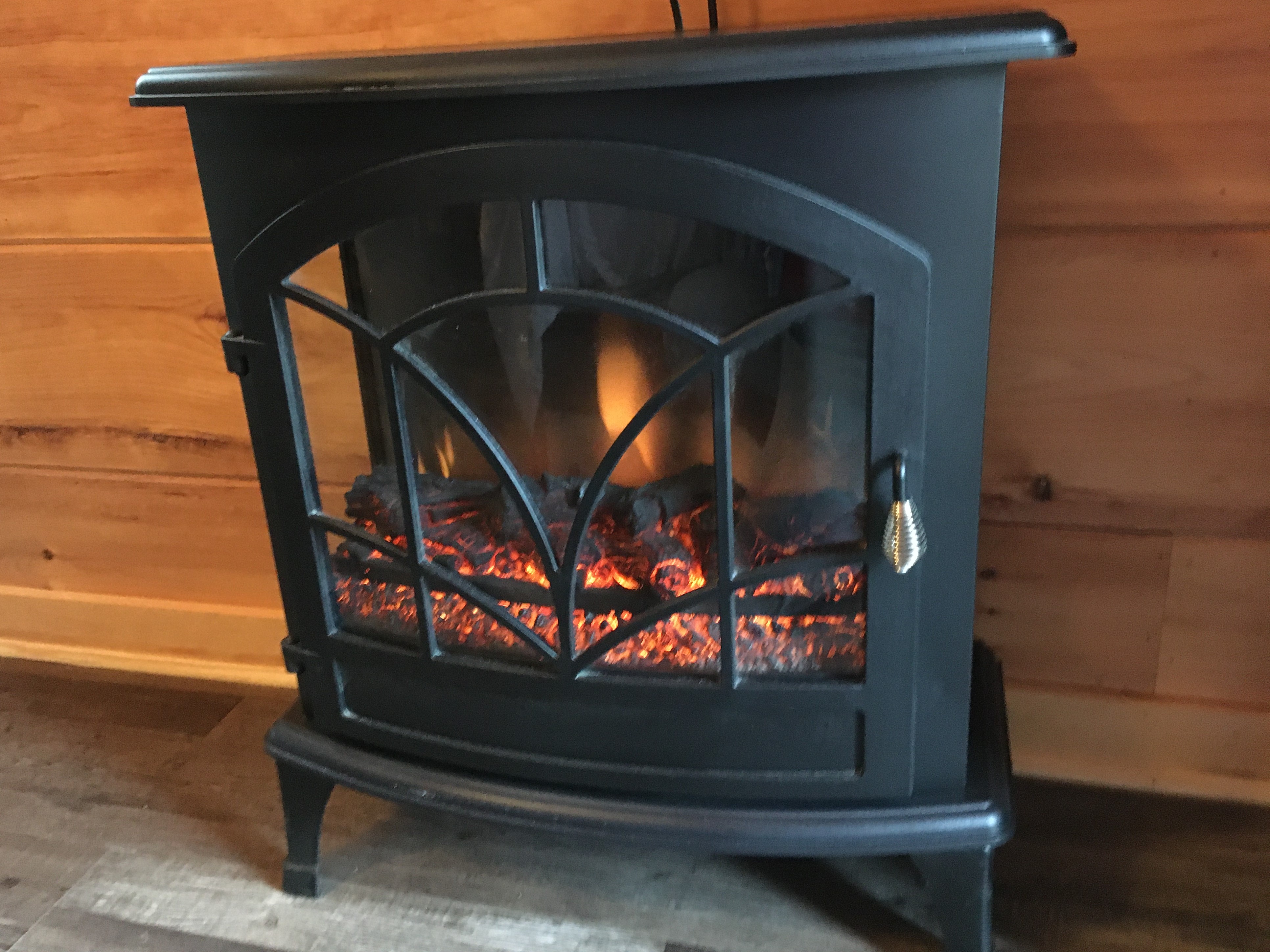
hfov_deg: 61.7
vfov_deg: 48.2
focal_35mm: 29
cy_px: 476
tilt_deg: -22.1
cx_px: 635
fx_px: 1064
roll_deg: +3.8
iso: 500
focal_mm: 4.15
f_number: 2.2
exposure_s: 1/15
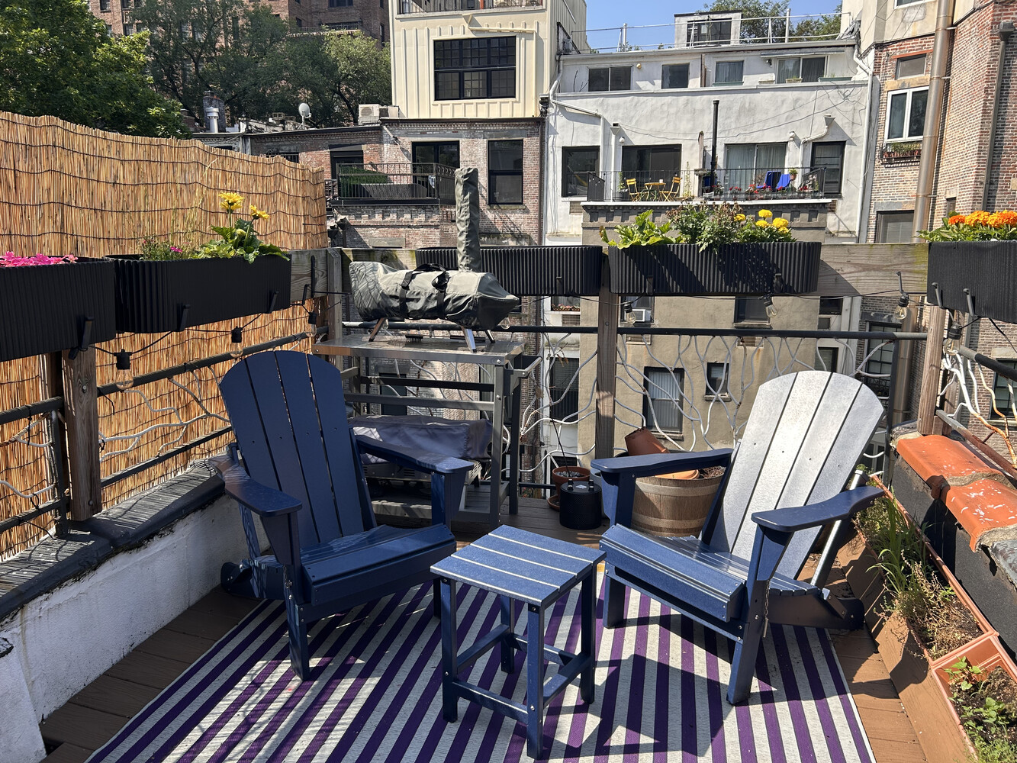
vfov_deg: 53.1
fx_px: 764
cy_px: 382
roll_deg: +1.3
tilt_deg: -11.4
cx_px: 508
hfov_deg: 67.3
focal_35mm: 26
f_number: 1.5
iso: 50
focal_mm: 5.7
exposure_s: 1/1468
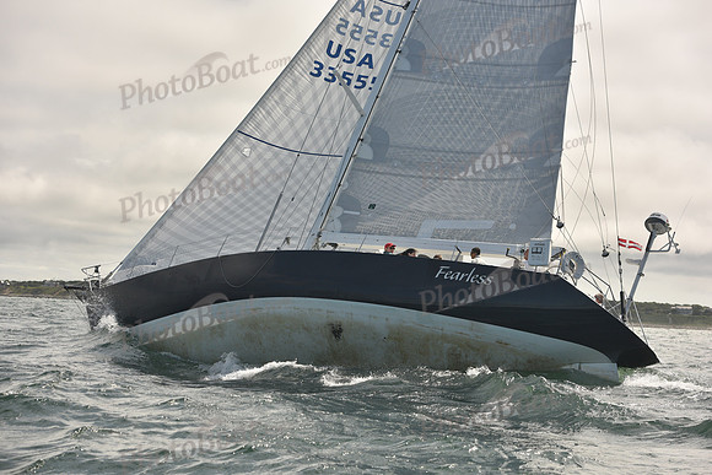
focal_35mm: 70
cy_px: 238
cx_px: 356
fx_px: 1385
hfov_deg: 28.8
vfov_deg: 19.5
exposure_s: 1/1000
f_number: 6.3
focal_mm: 70
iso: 320
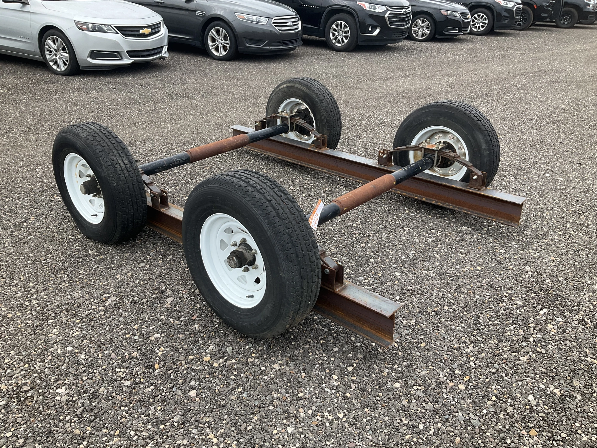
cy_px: 224
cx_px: 298
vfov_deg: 48.2
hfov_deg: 61.7
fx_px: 500
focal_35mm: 29
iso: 25
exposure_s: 1/635
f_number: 1.8
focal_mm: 3
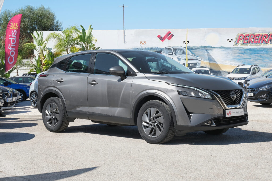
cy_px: 90
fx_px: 446
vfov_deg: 23.0
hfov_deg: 33.9
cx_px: 136
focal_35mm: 59
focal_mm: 39.6
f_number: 9
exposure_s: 1/180
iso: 160
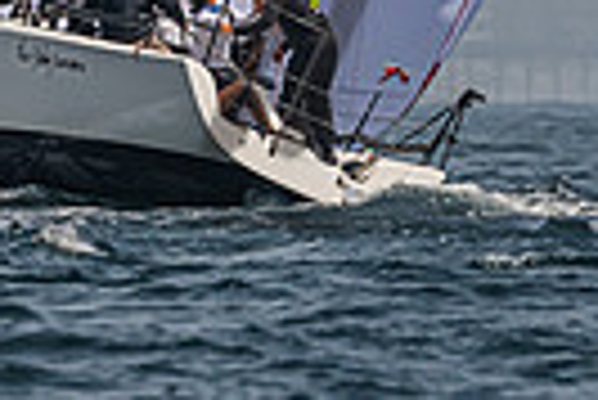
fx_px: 29051
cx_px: 57
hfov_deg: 1.2
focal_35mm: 1747
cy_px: -236
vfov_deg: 0.8
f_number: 6.3
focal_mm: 310
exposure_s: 1/5000
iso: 400
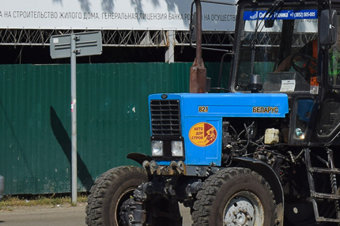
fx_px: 2174
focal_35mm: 230
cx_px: 444
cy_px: 31
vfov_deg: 5.9
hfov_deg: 8.8
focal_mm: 55
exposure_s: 1/1250
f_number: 7.1
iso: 200
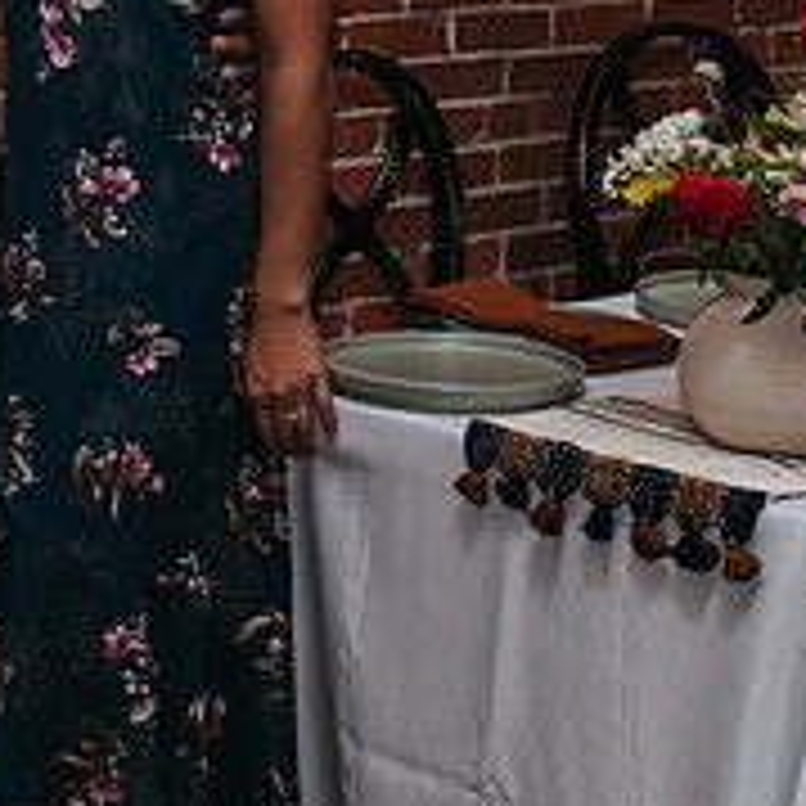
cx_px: -320
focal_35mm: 113
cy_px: 37
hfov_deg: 14.6
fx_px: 2977
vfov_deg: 15.2
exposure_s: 1/200
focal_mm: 35
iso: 800
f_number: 4
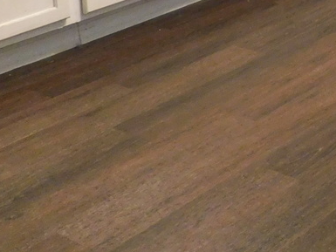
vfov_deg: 15.0
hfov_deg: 19.9
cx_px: 491
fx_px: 835
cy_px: -194
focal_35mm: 86
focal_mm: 4
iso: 400
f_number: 3
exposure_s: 1/13
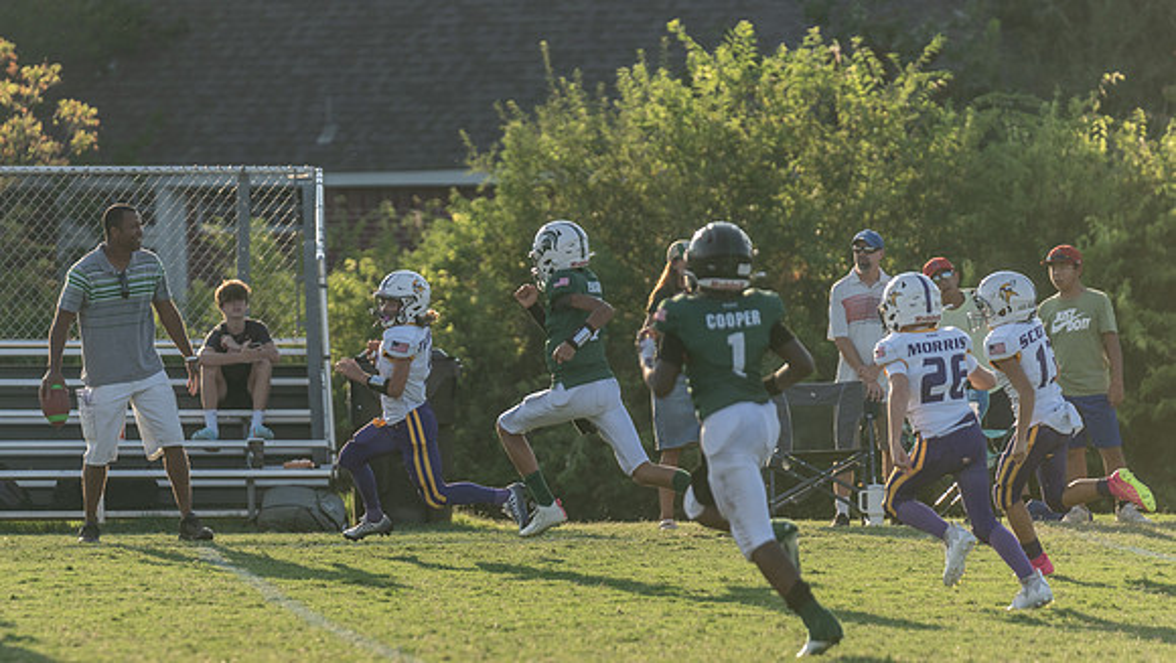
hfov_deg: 7.1
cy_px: 324
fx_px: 9417
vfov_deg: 4.0
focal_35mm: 302
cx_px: 346
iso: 160
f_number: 2.8
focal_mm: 200
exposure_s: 1/1250
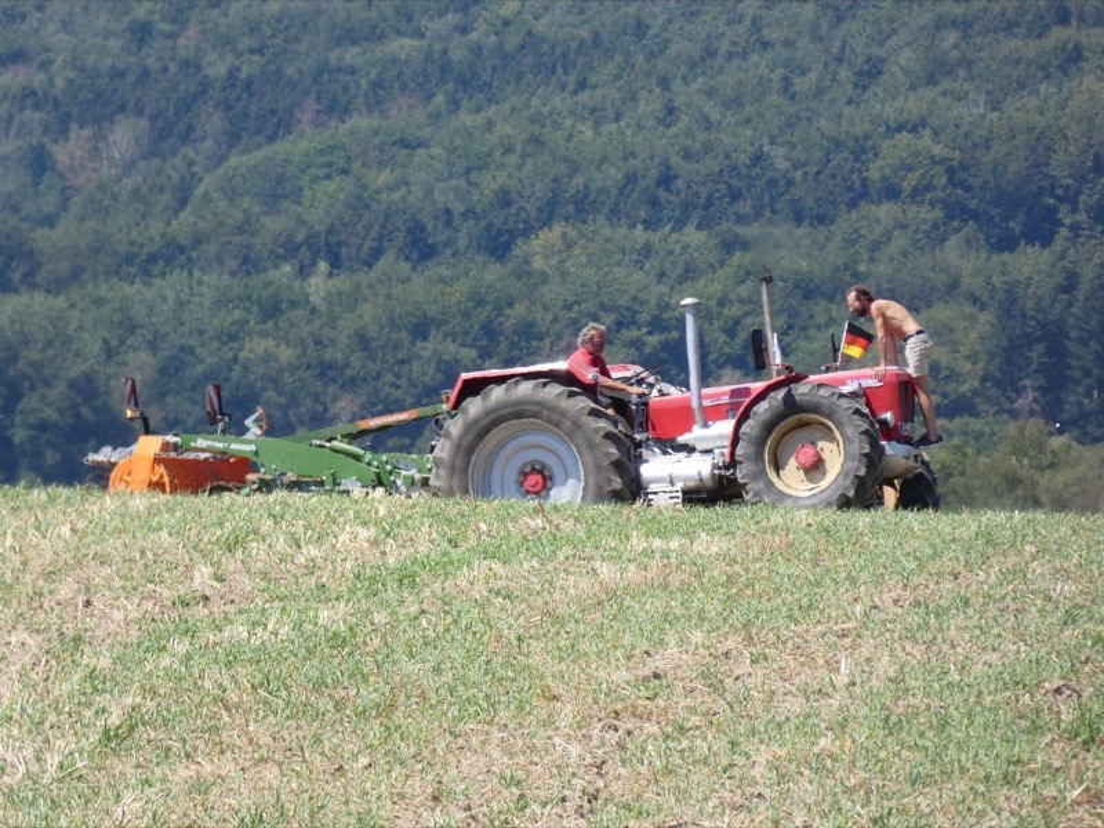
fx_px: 18051
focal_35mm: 566
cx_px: 552
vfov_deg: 2.6
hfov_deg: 3.5
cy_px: 414
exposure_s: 1/250
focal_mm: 101.4
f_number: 5.6
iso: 80
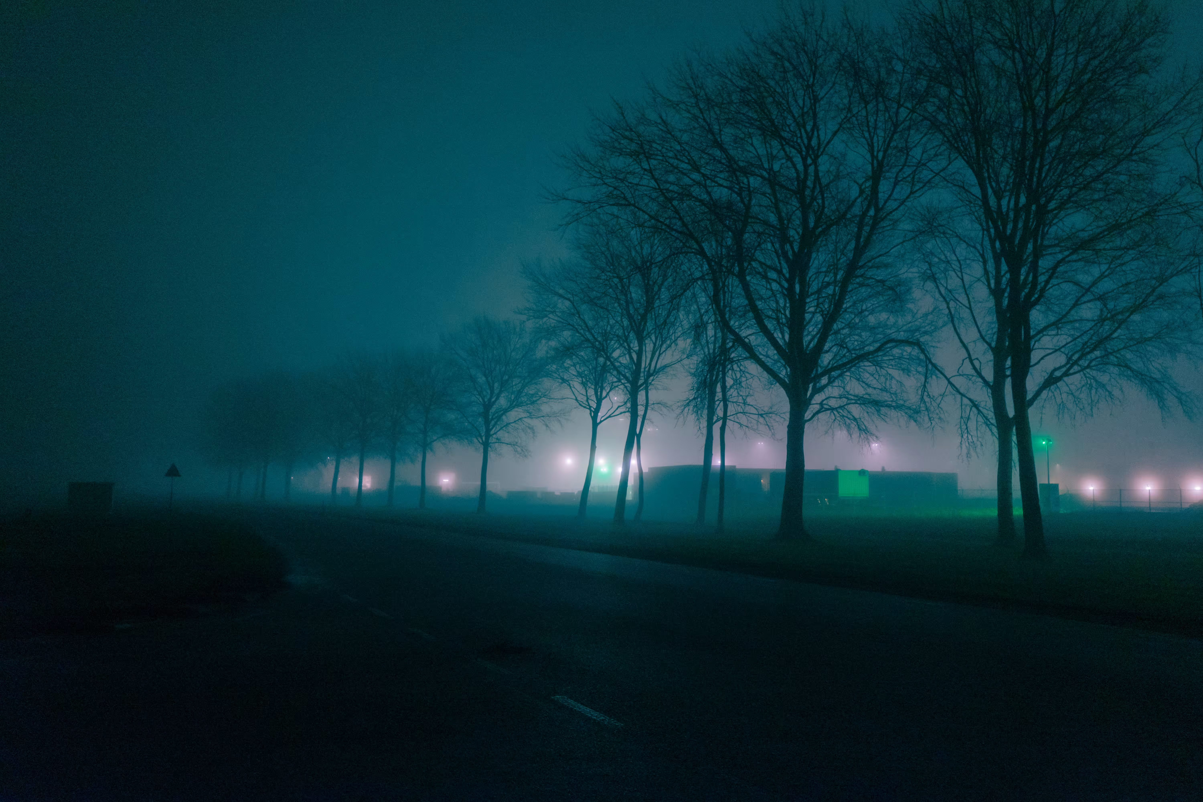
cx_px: 602
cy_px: 401
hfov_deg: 63.7
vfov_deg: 45.0
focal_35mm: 29
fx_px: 969
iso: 800
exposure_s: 1/8
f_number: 5
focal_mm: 29
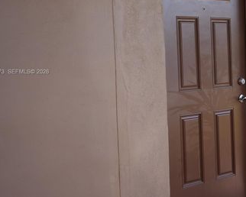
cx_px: 166
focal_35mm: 67
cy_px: 72
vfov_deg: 22.8
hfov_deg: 28.1
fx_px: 488
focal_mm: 46
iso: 160
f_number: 4.5
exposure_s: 1/160
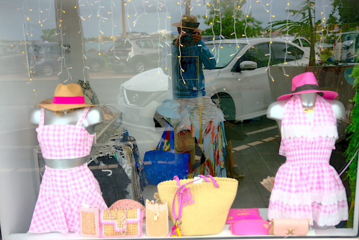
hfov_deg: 50.7
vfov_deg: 35.1
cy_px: 120
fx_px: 379
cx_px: 180
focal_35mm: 38
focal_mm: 38
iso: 64
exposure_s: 1/250
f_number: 2.8
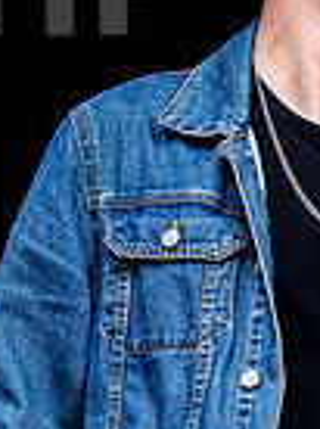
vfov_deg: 4.8
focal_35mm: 415
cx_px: 591
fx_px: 5131
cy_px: 334
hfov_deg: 3.5
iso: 400
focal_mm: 92
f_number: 4.5
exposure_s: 1/500
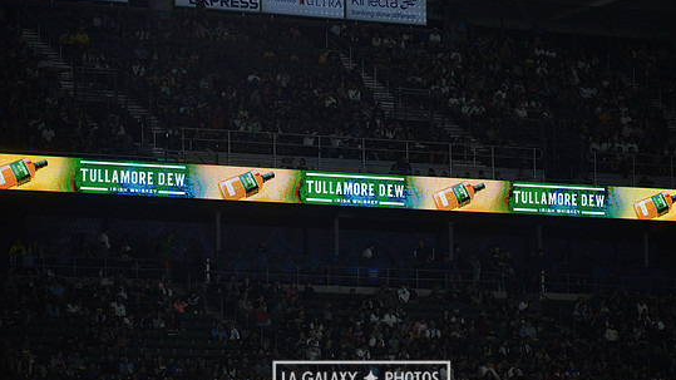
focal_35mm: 203
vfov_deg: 6.0
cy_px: 190
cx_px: 361
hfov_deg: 10.6
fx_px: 3638
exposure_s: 1/3200
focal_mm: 180
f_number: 2.8
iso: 1600
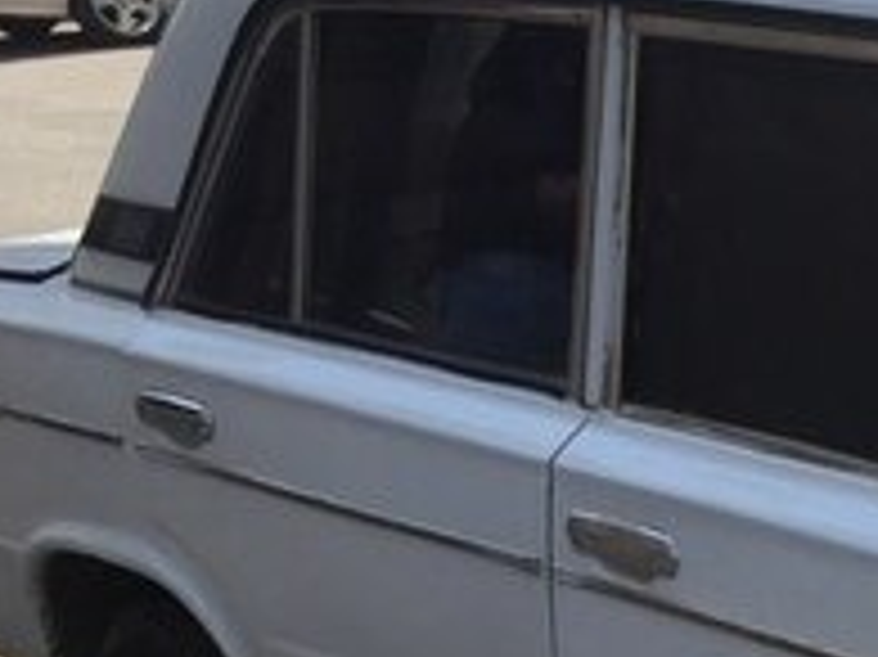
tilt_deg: -23.6
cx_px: 1229
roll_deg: +0.1
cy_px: 947
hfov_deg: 18.3
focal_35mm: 98
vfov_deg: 14.2
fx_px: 2484
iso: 32
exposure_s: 1/1099
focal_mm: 4.15
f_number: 2.2
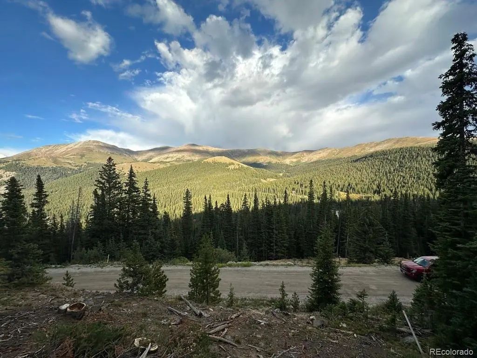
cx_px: 238
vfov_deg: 85.7
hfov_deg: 102.1
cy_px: 179
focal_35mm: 14
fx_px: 193
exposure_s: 1/1182
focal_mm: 2.22
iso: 50
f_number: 2.2
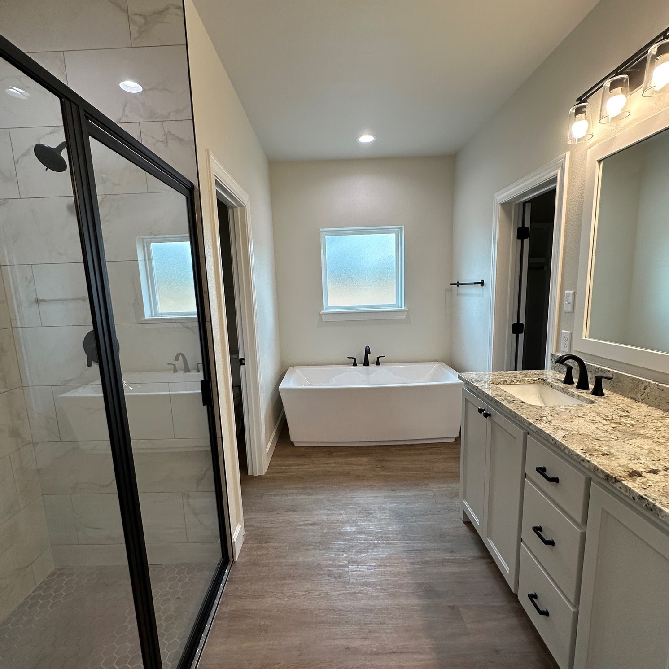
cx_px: 326
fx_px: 372
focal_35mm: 17
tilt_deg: -8.7
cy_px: 352
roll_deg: +1.9
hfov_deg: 84.0
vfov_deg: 83.9
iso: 100
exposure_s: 1/120
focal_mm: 2.22
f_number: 2.2
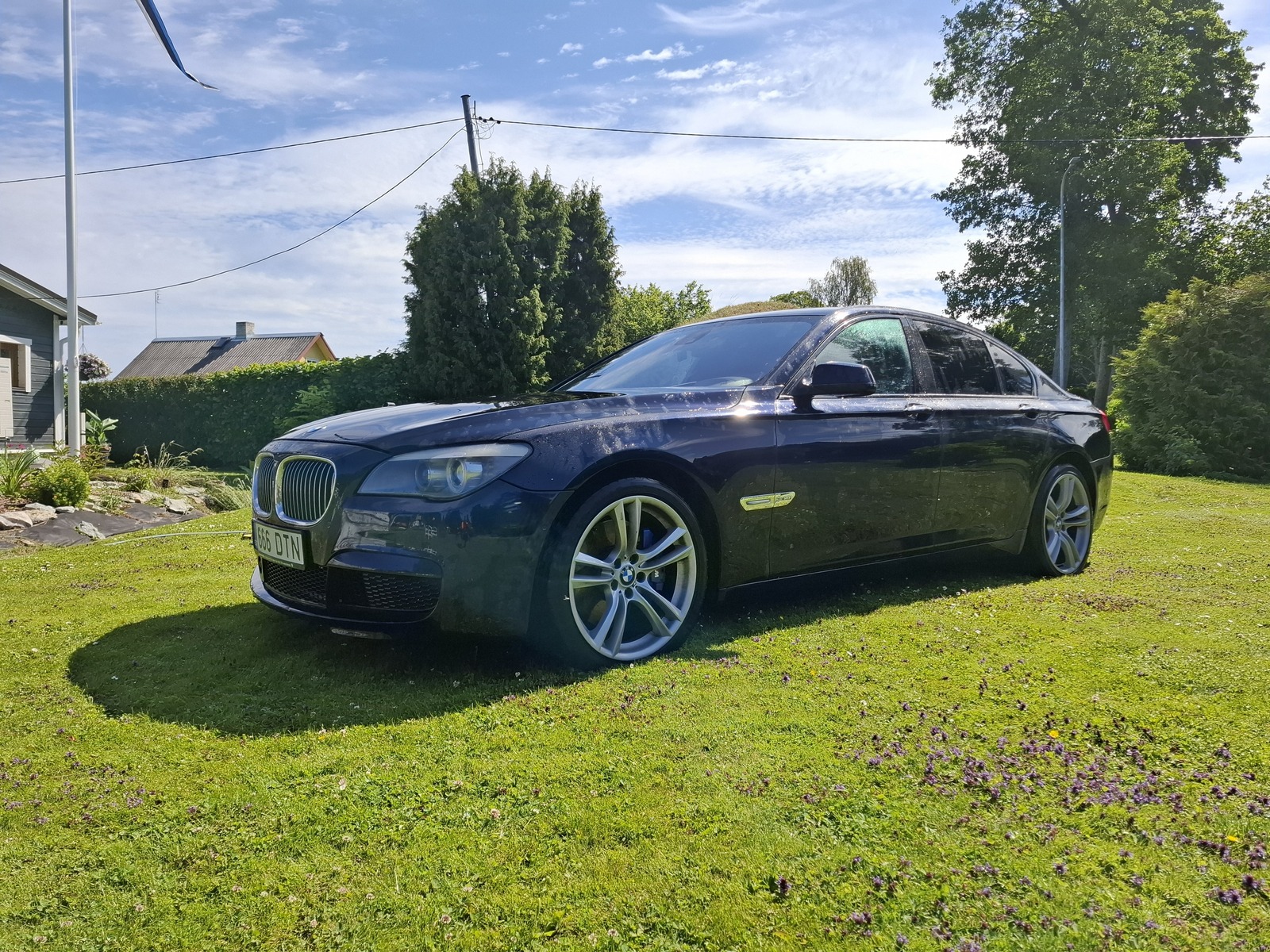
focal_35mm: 23
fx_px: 844
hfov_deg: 73.9
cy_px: 476
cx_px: 635
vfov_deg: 58.9
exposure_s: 1/2915
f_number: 1.8
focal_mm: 5.54
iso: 50
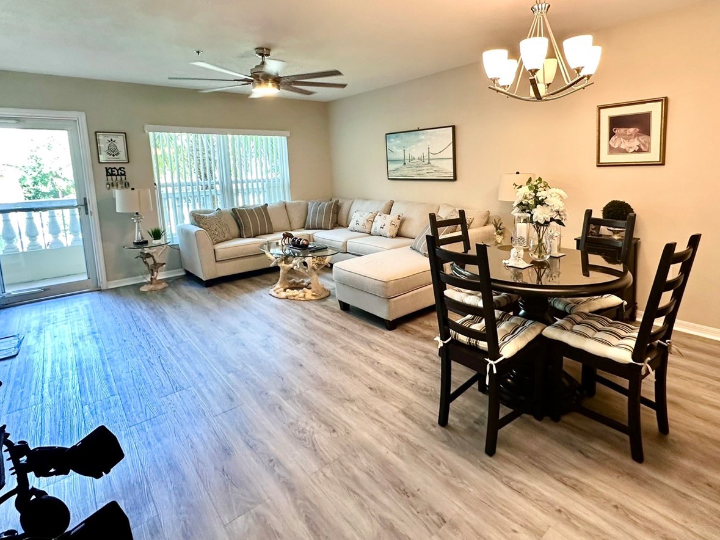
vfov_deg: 68.0
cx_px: 409
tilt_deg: -7.0
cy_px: 216
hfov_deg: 84.2
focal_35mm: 19
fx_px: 395
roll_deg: +1.6
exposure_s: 1/60
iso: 200
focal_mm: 2.22
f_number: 2.2
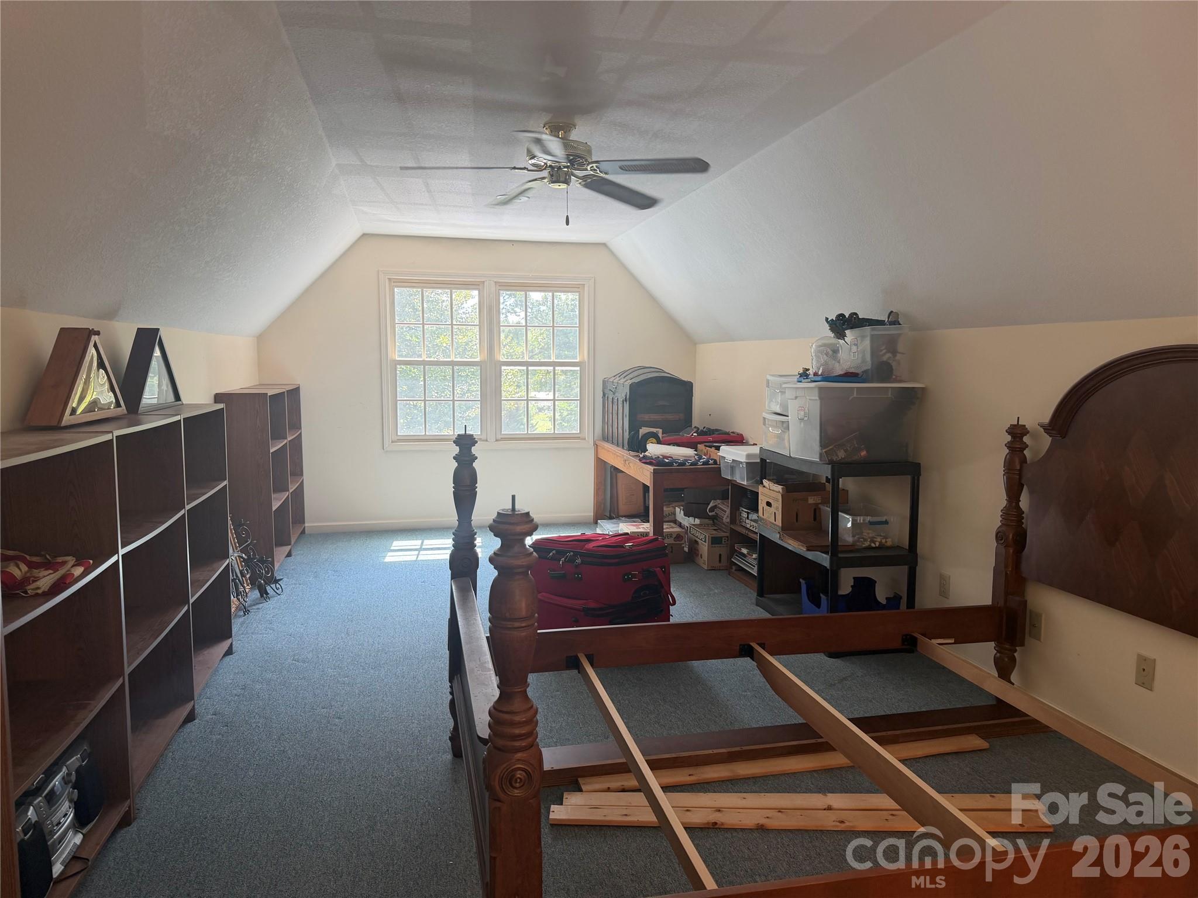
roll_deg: -1.0
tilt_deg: -7.0
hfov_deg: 71.6
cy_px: 449
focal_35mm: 24
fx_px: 831
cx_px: 599
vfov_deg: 56.8
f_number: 1.78
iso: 125
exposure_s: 1/120
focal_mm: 6.76
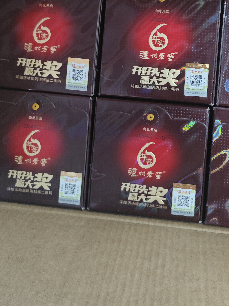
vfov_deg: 45.1
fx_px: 353
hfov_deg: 35.6
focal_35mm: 40
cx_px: 150
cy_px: 74
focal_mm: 5.43
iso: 500
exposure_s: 1/25
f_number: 1.8
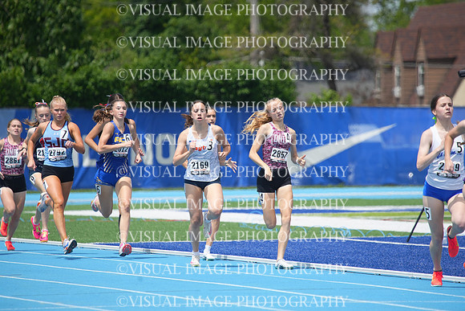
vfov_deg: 3.8
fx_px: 4651
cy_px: 156
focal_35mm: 360
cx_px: 232
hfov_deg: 5.7
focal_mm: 360
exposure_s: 1/1250
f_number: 6.3
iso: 320
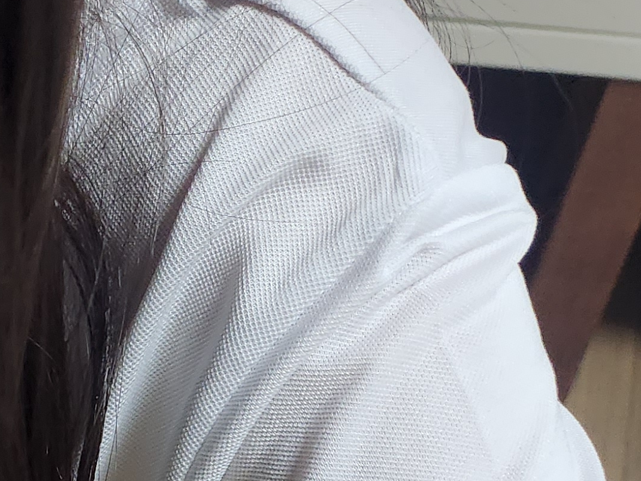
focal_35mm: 86
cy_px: 881
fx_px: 1592
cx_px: -448
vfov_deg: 14.8
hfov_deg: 18.7
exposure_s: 1/120
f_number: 1.8
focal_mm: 5.4
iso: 400
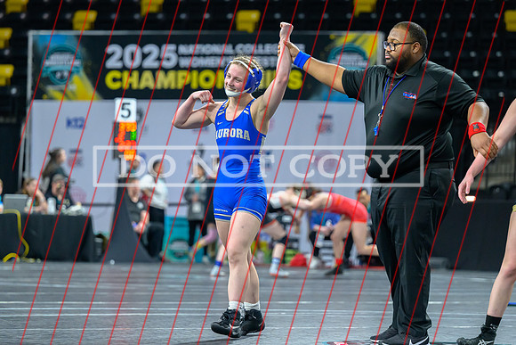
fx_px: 2204
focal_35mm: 154
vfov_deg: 8.9
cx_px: 231
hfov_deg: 13.4
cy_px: 168
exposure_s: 1/800
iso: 3600
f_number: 2.8
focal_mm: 120
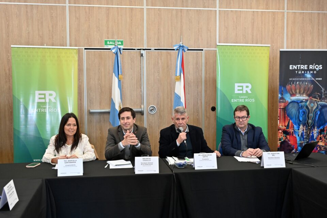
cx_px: 164
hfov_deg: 49.6
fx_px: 354
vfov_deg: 34.2
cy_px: 109
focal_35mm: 39
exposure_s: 1/160
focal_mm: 39
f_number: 4.5
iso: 2000
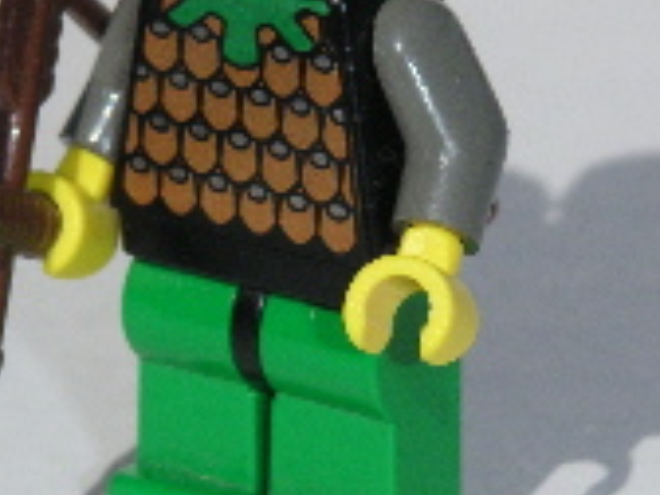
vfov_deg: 5.6
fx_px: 5034
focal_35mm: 264
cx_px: 279
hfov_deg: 7.5
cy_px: 110
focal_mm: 17.1
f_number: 8
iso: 160
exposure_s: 1/1000
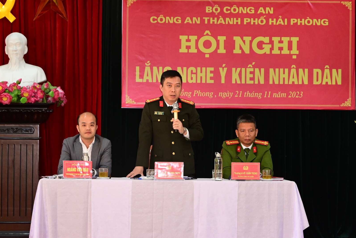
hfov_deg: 17.9
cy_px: 102
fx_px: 1127
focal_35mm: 114
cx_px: 173
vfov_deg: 12.0
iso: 1600
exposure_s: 1/200
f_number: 5.3
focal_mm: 62
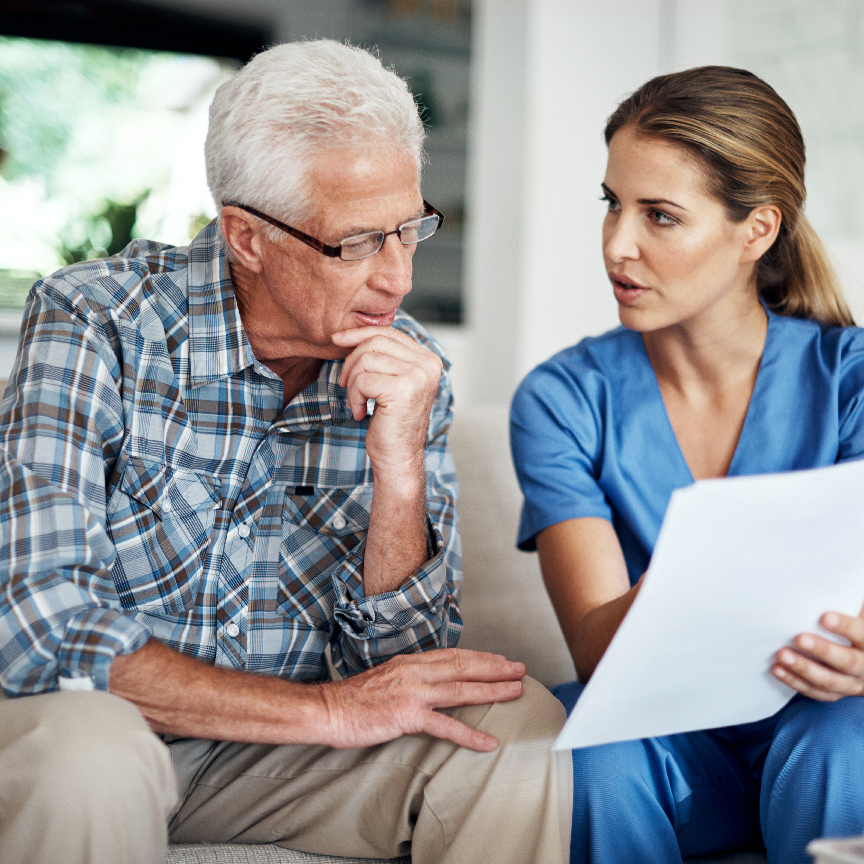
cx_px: 466
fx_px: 1807
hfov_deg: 26.9
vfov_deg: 26.9
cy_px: 434
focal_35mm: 64
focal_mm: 50
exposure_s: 1/320
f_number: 1.8
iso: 320
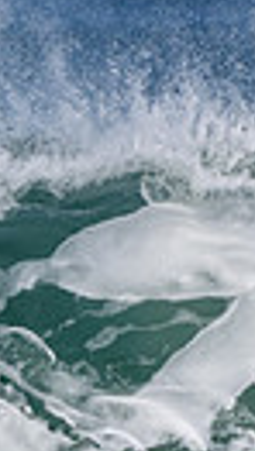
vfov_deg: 0.6
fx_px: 41757
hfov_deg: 0.3
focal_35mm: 3485
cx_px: -445
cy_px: 646
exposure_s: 1/2000
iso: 280
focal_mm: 500
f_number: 5.6
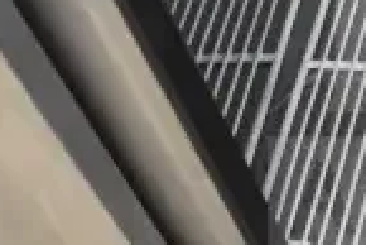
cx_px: 550
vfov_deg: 10.9
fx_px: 1282
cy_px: 57
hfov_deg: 15.0
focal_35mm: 126
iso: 6400
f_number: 3.5
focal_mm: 20
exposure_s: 1/50
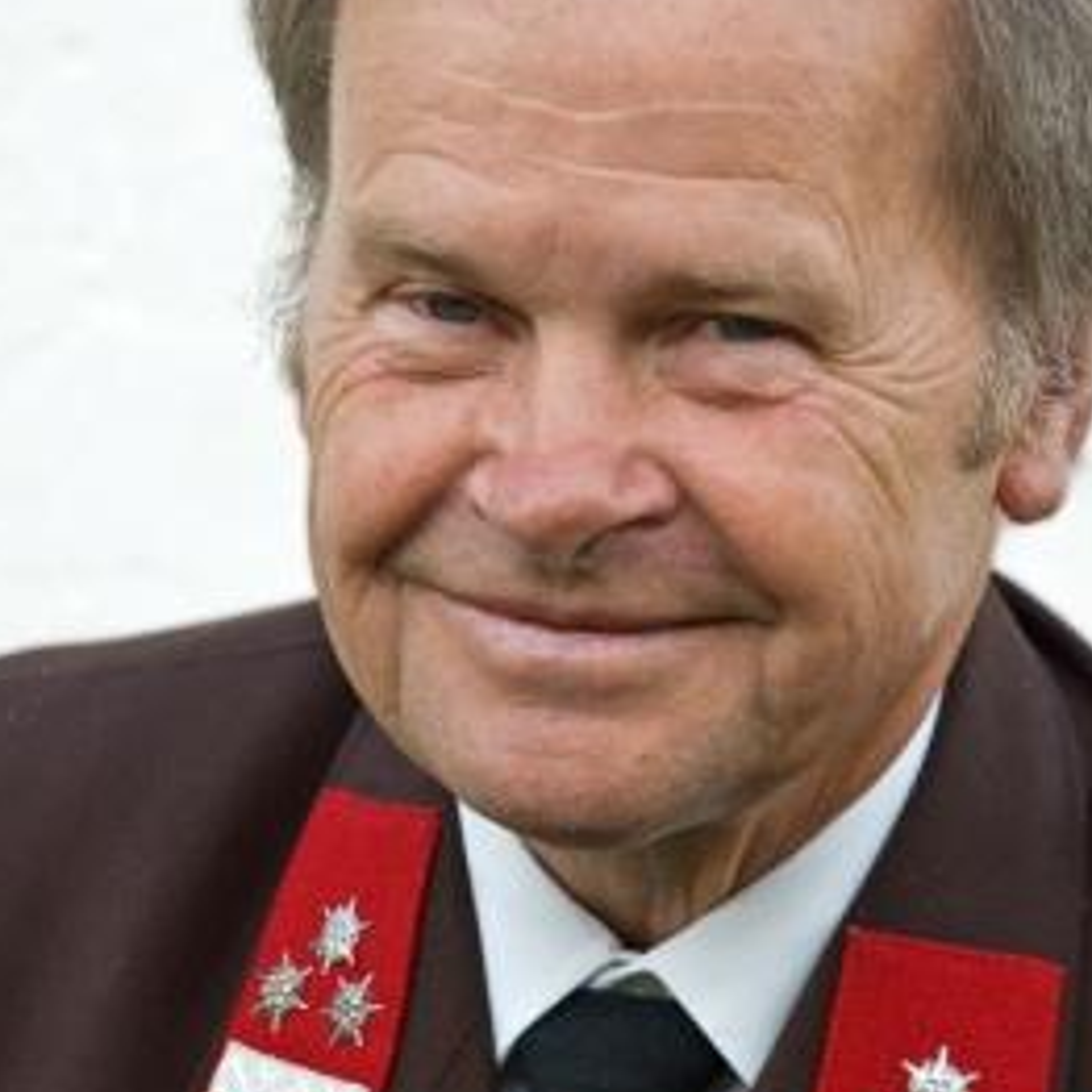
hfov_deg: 12.9
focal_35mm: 135
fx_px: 4818
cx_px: 596
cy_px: 488
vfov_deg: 12.9
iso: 200
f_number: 4.5
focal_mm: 62
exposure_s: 1/80
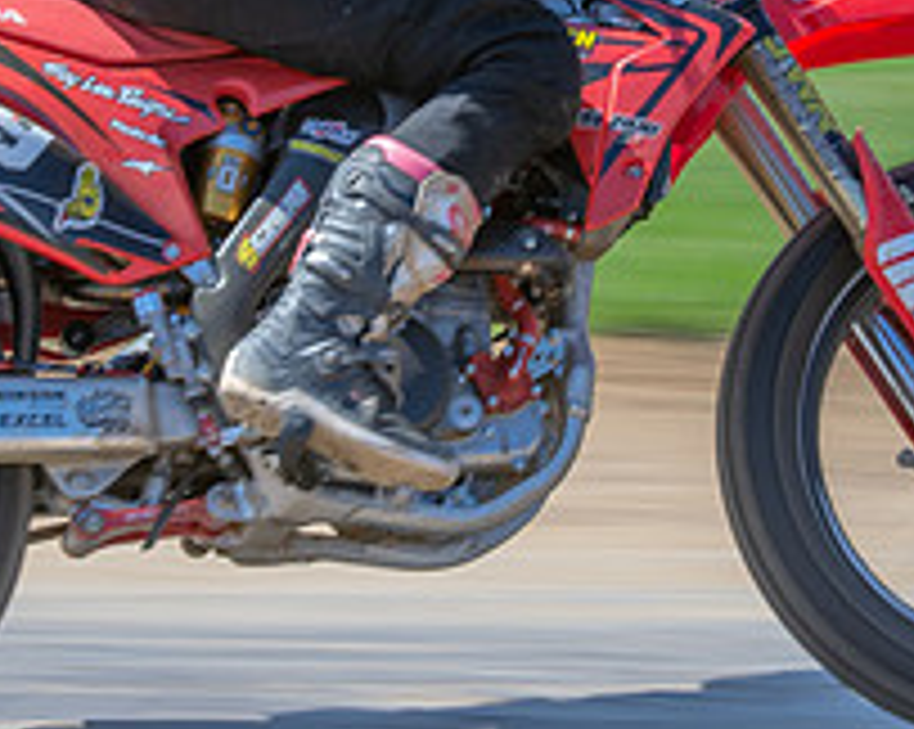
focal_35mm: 317
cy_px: 144
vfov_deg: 4.9
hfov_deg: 6.1
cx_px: 488
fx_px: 8567
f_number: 9
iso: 125
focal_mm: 70
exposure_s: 1/125
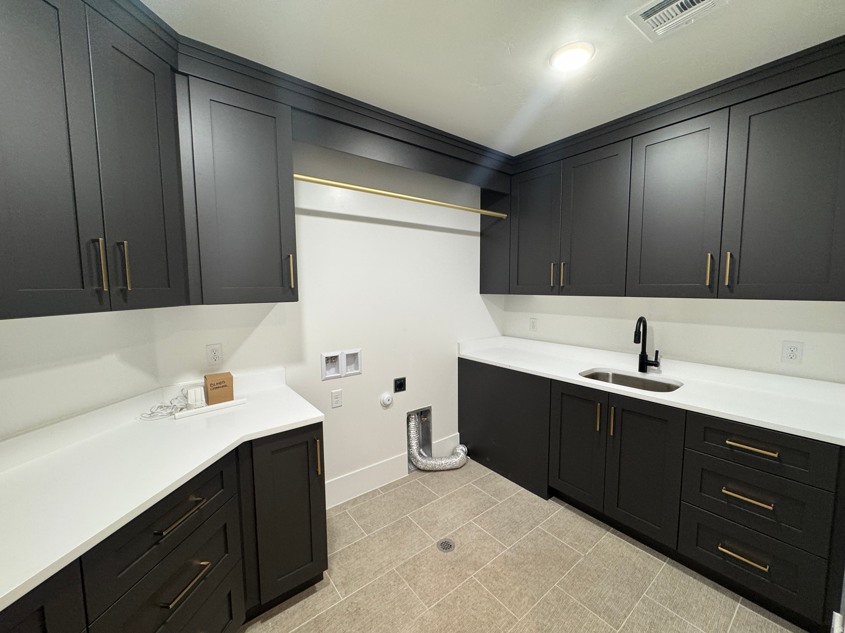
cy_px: 316
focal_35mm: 14
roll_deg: +0.2
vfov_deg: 85.7
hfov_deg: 102.1
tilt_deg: -4.4
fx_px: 342
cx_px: 422
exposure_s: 1/60
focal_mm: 2.22
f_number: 2.2
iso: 200
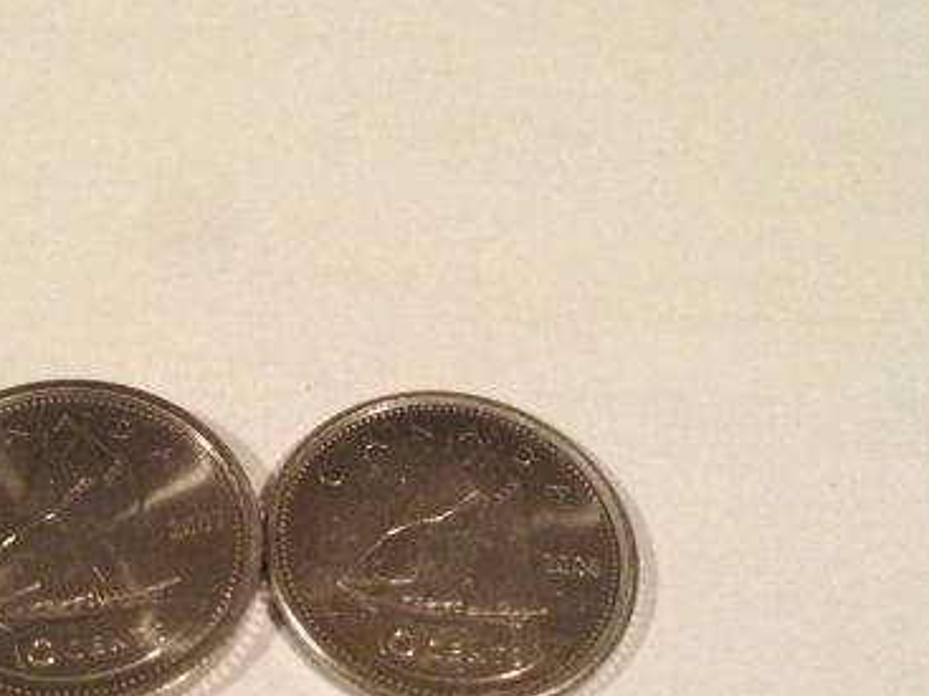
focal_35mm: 54
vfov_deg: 26.8
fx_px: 1449
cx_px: 304
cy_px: 486
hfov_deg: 35.2
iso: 500
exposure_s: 1/15
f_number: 2.4
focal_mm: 4.13
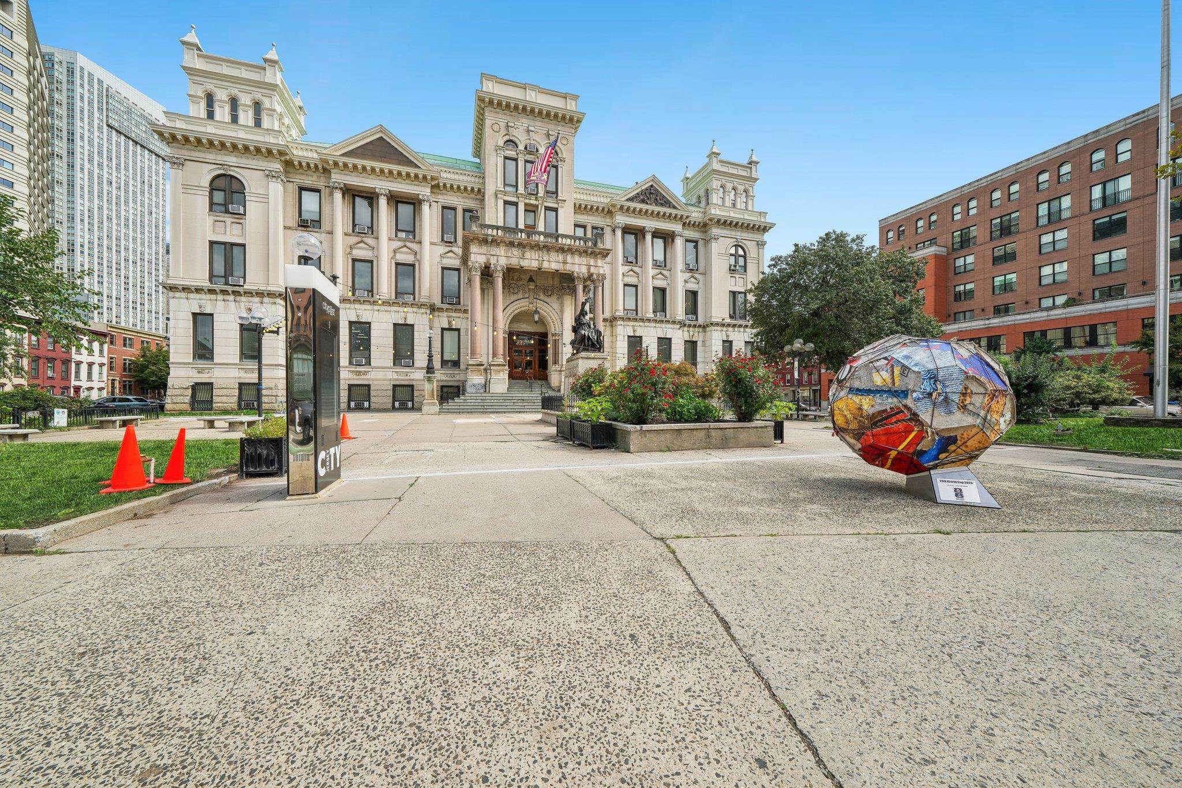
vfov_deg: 90.0
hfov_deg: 112.6
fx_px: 394
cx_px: 591
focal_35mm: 12
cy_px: 394
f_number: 11
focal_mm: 12
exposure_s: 1/100
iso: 100
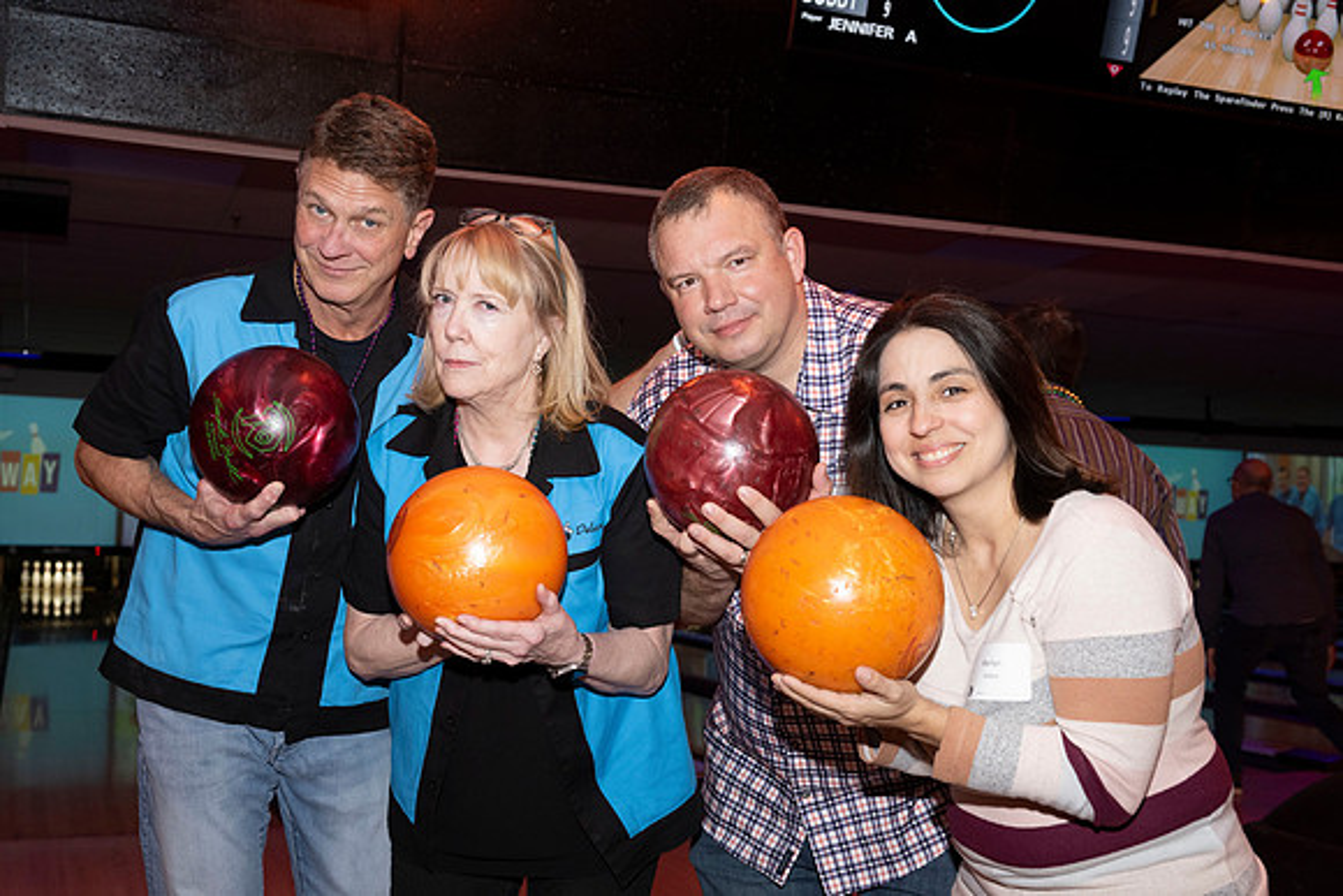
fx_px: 1455
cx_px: 672
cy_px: 448
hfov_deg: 49.5
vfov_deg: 34.2
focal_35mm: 39
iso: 1600
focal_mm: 39
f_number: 5.6
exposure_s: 1/60
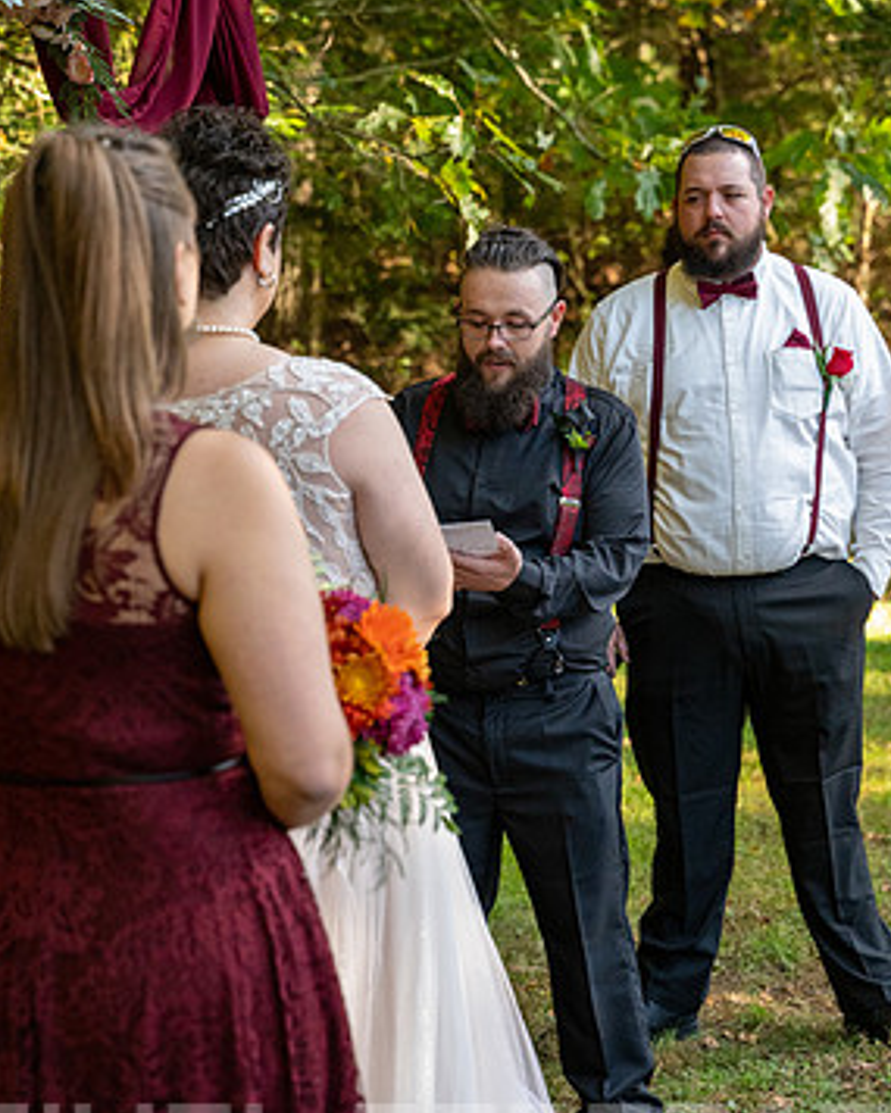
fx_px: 2735
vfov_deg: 23.0
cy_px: 594
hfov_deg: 18.5
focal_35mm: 83
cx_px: 433
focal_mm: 70
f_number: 4
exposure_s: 1/3200
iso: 6400
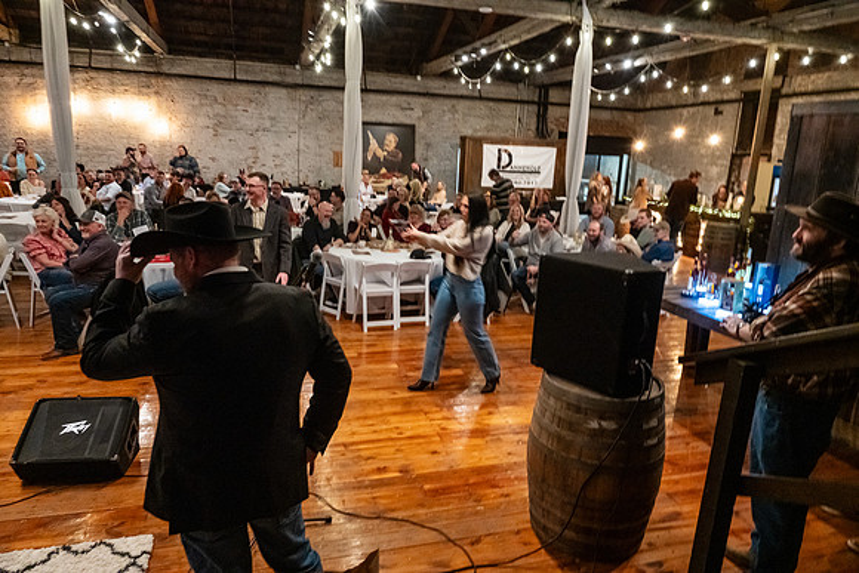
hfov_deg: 71.5
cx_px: 430
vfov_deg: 51.3
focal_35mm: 25
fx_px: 597
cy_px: 286
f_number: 6.3
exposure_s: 1/40
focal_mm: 25
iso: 6400
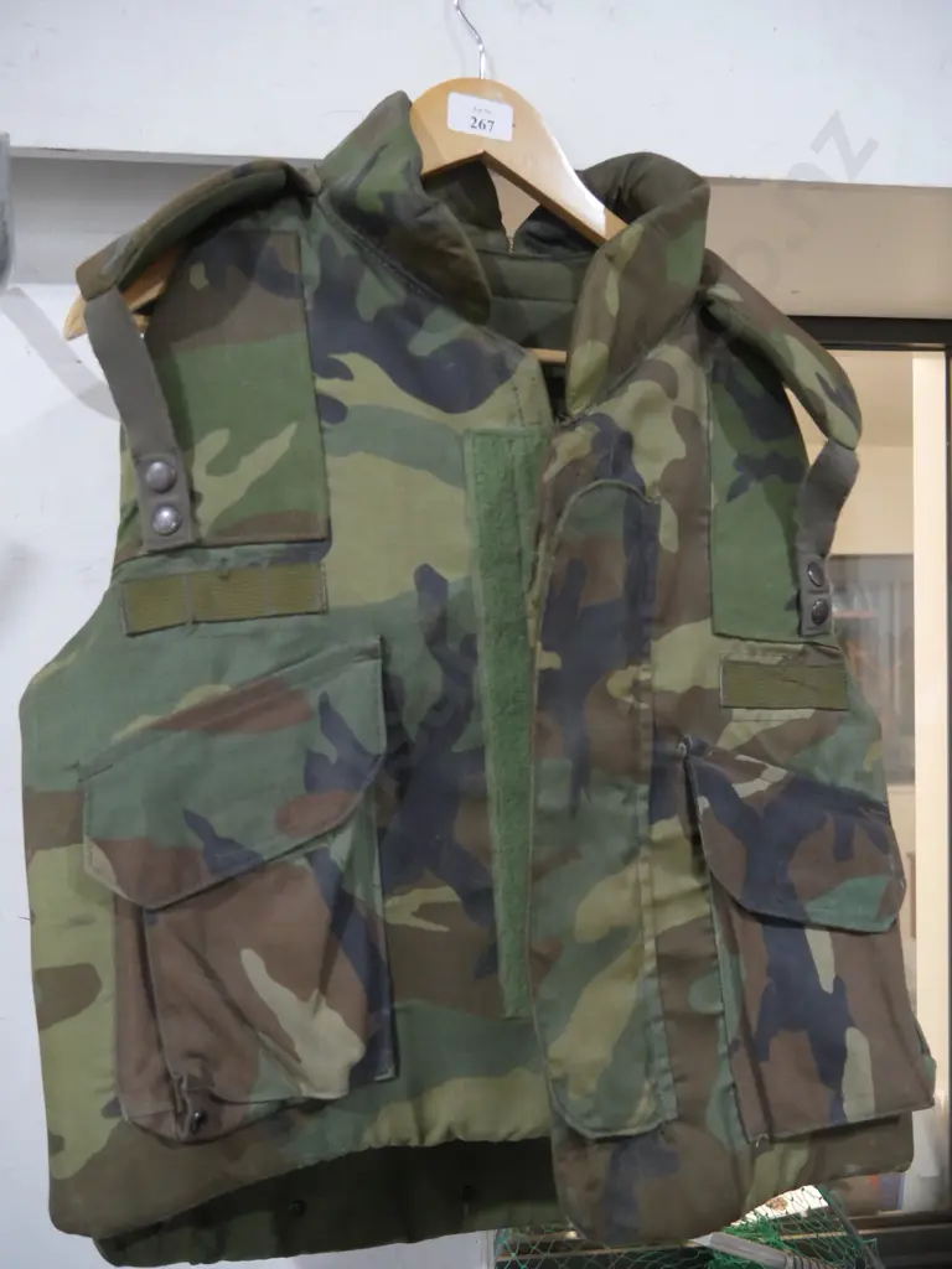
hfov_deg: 49.7
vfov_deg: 63.4
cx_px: 476
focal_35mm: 28
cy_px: 634
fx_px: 1027
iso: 2000
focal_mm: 14
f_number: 3.5
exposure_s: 1/60
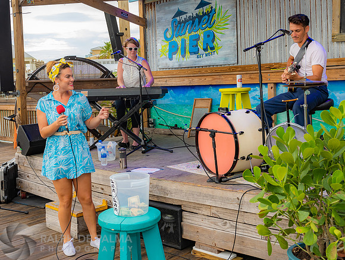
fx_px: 432
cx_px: 157
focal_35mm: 43
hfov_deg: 43.4
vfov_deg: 33.4
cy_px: 102
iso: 400
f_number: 5.6
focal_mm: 32
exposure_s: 1/160
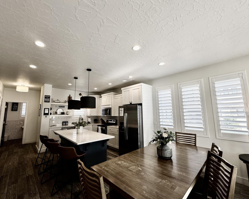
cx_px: 121
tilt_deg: +8.2
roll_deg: +0.0
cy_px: 98
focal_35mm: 15
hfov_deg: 96.8
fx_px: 111
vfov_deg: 84.0
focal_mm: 2.22
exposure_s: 1/120
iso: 80
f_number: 2.2
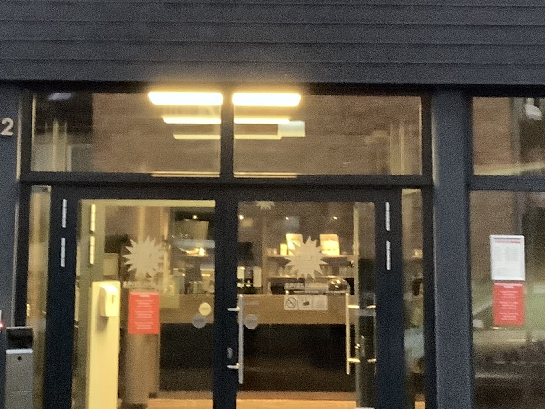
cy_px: 80
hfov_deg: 26.0
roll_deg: -0.2
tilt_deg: +6.9
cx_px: 251
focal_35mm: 75
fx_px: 1181
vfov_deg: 19.4
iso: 800
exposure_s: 1/20
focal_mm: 3.3
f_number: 2.4
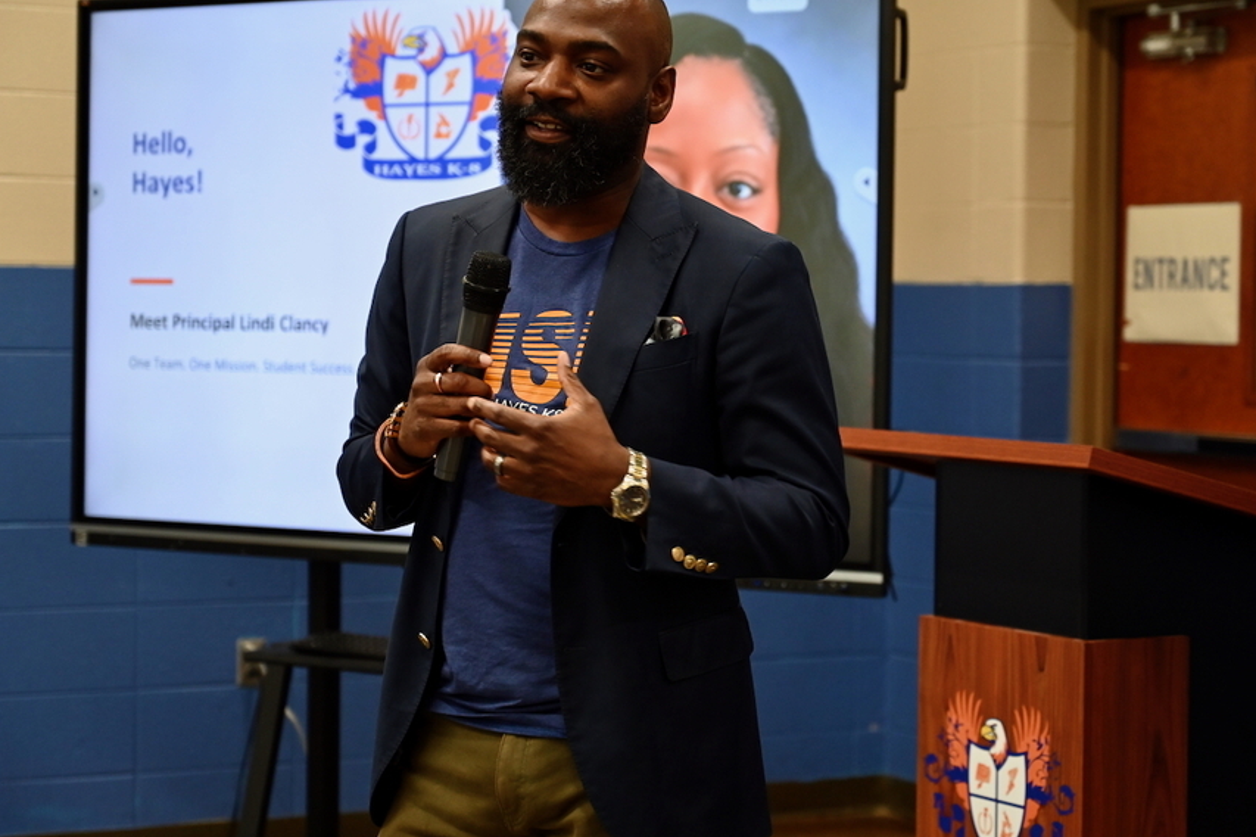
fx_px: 2929
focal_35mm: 84
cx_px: 673
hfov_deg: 24.2
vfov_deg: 16.2
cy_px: 385
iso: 2000
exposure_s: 1/125
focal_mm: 70
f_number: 4
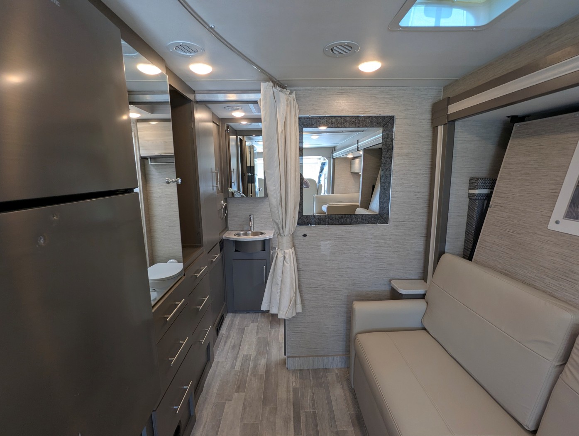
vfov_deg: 78.2
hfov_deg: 94.4
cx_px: 290
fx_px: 268
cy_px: 218
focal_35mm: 16
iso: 58
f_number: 2.2
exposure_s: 1/43.6
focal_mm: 2.35
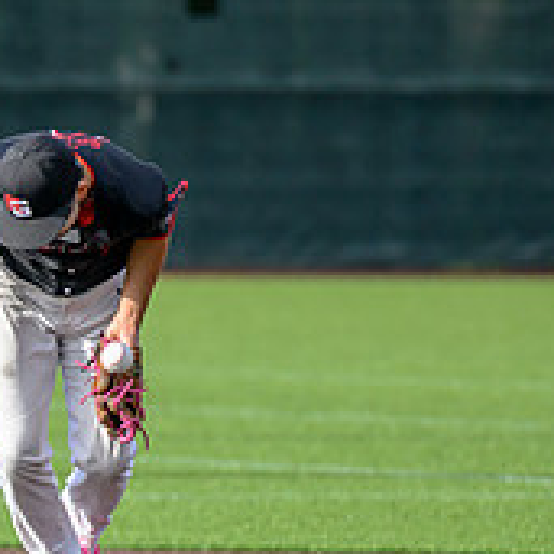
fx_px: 17618
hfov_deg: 1.8
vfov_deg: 1.8
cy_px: 555
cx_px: -185
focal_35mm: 973
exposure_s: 1/2000
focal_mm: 200
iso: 250
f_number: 2.8
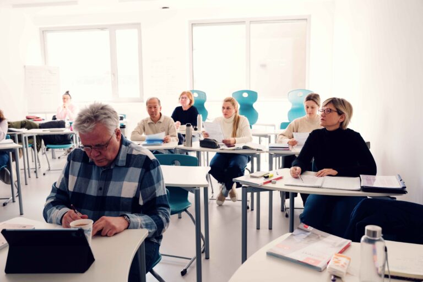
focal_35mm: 32
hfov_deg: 58.0
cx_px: 212
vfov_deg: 40.5
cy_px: 141
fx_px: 382
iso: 1000
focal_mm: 32.5
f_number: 4
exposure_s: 1/200
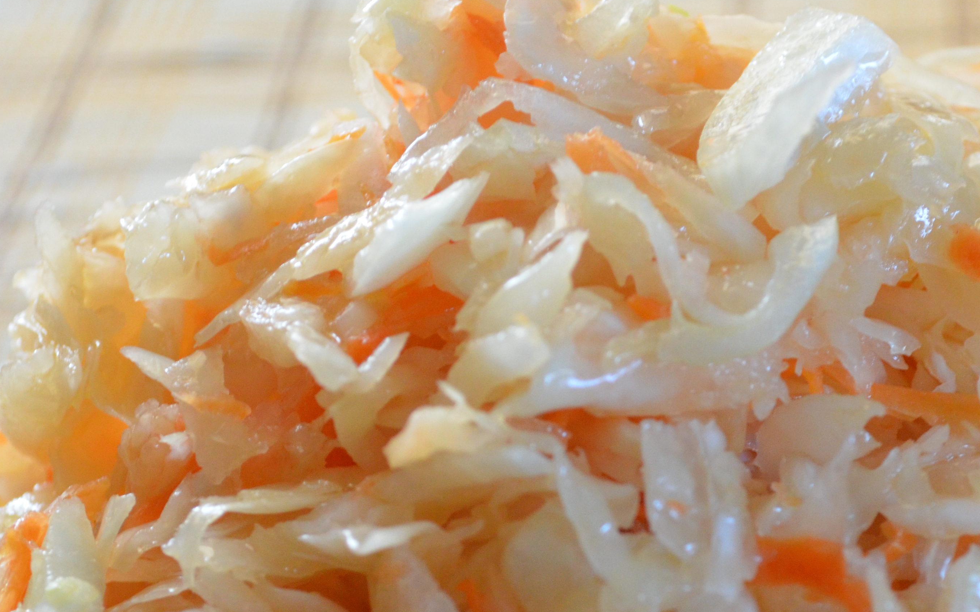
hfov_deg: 18.7
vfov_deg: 11.7
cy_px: 545
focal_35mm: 111
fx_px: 2965
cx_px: 703
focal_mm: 40
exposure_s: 1/30
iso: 1600
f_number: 5.3
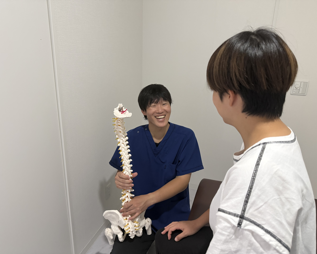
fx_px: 235
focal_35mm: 25
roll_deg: -0.9
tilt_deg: -16.6
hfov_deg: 68.1
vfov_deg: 56.8
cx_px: 152
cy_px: 127
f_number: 1.78
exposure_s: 1/60
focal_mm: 6.76
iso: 400
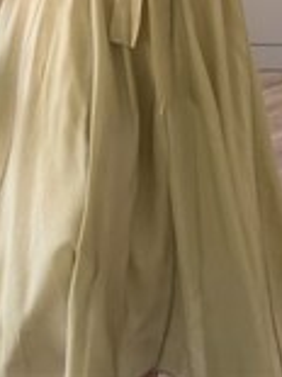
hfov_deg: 22.9
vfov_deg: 25.7
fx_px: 696
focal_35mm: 64
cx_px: 117
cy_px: -123
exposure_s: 1/121
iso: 125
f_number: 1.78
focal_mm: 6.76
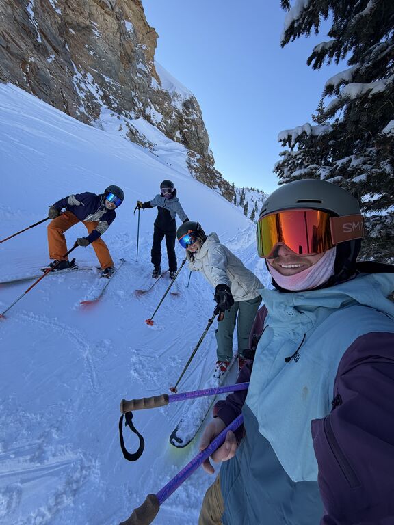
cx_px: 197
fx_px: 212
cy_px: 262
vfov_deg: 102.1
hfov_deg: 85.7
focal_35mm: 14
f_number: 2.2
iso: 40
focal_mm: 2.22
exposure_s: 1/625
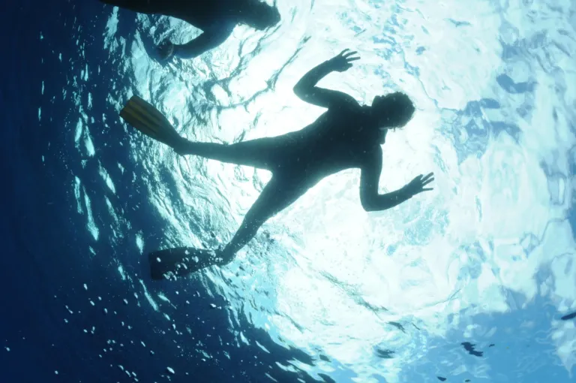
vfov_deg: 53.0
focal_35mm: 24
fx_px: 384
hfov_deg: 73.8
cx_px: 288
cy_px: 192
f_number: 22
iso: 400
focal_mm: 16
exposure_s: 1/100
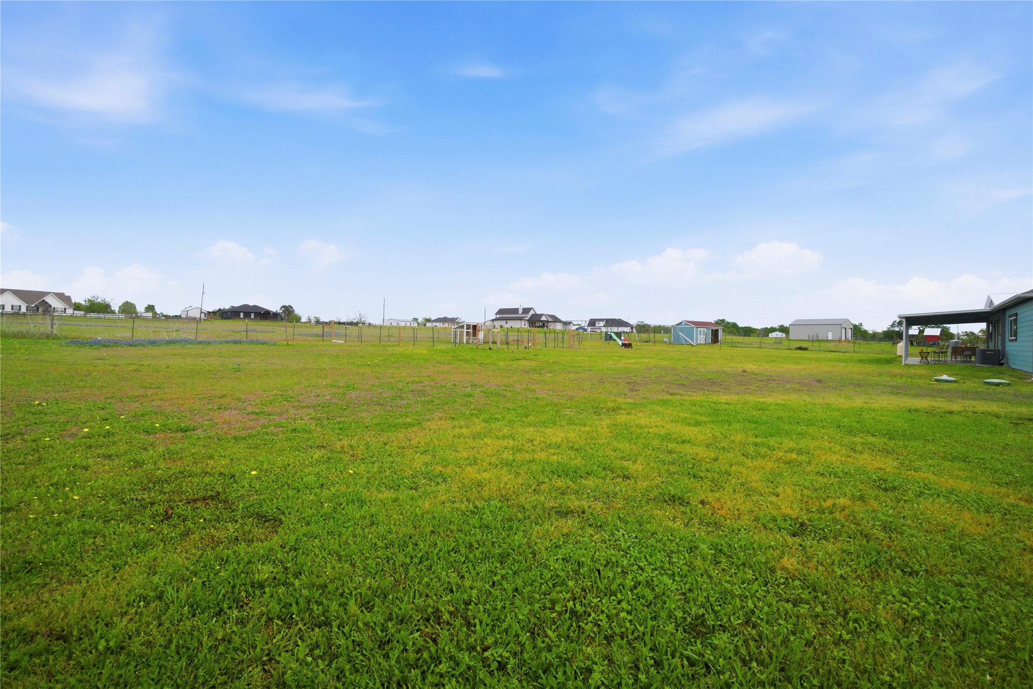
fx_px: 431
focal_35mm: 15
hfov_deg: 100.4
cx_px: 516
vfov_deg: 77.4
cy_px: 344
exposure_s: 1/200
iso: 800
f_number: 10
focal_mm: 10
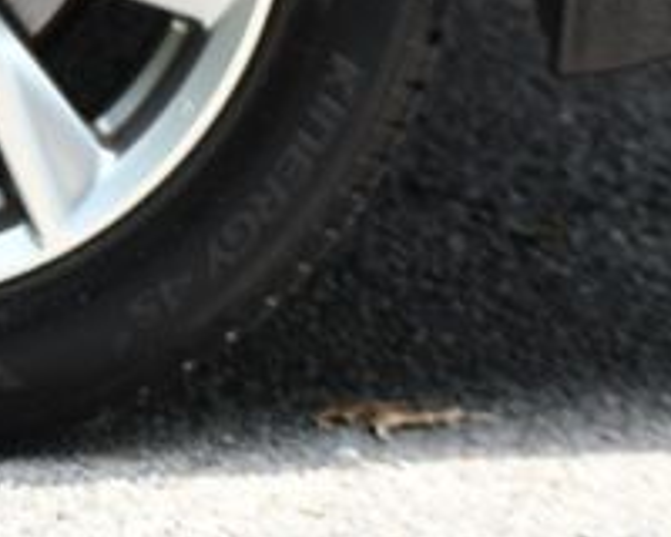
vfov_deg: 3.4
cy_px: -161
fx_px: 9135
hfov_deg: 4.2
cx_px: -185
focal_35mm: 460
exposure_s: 1/250
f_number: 5.6
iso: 320
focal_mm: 102
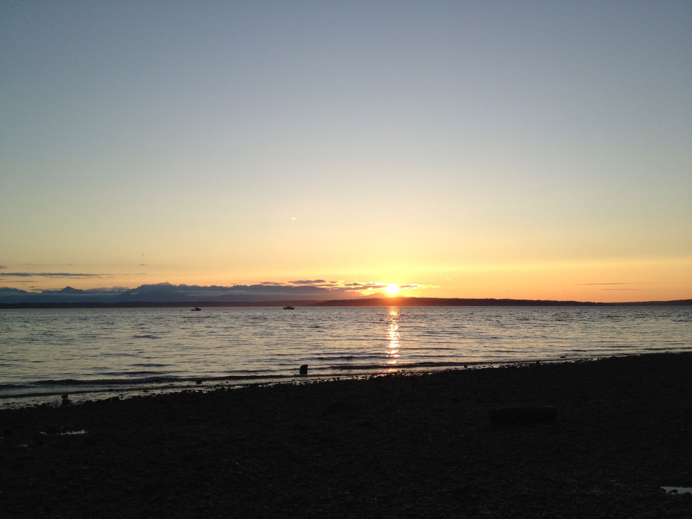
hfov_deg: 52.6
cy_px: 260
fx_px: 700
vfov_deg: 40.7
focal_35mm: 35
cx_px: 346
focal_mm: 4.28
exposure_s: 1/824
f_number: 2.4
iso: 64
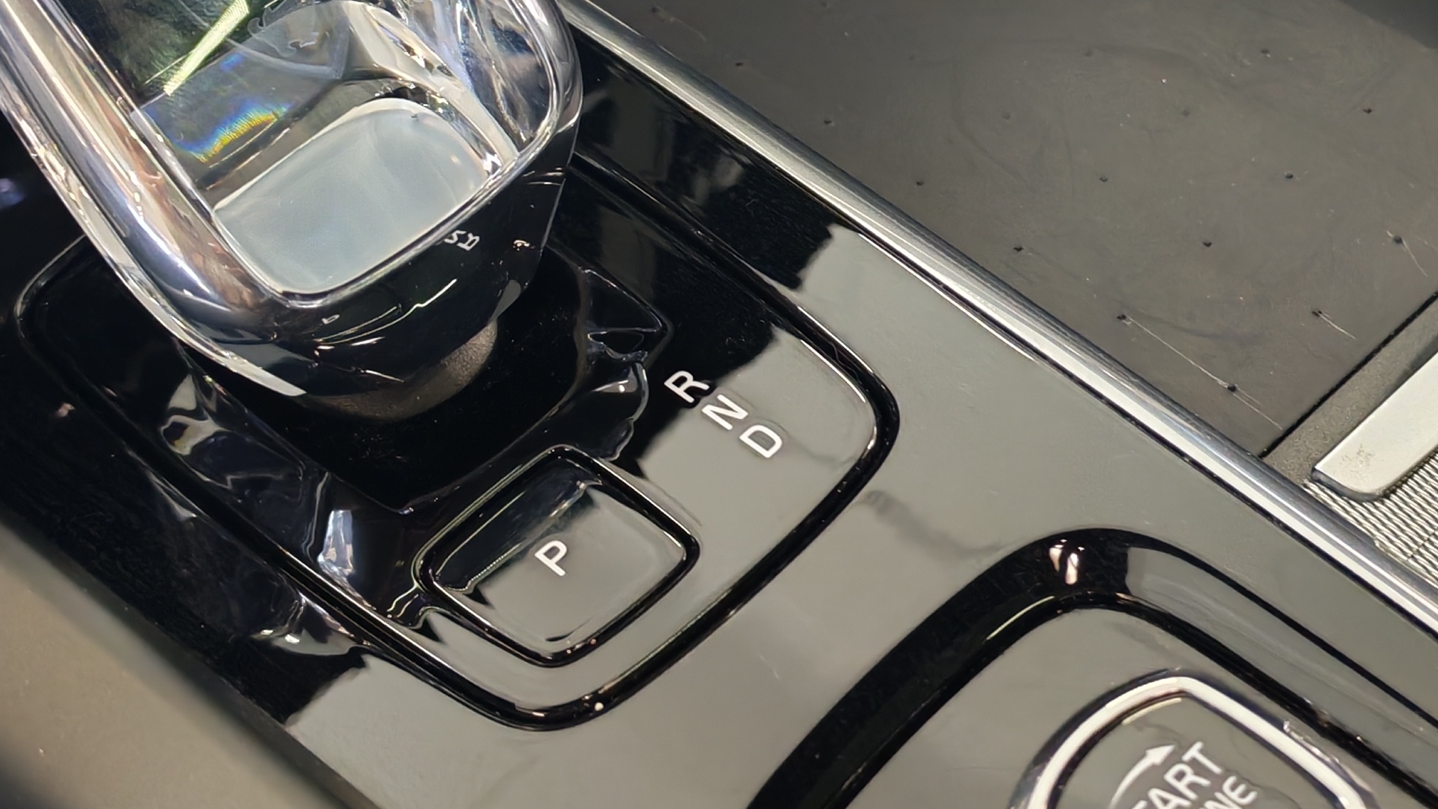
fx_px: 2707
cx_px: 933
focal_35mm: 71
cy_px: 44
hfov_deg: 29.6
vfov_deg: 16.7
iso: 1190
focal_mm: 6.12
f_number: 1.9
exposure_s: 1/50
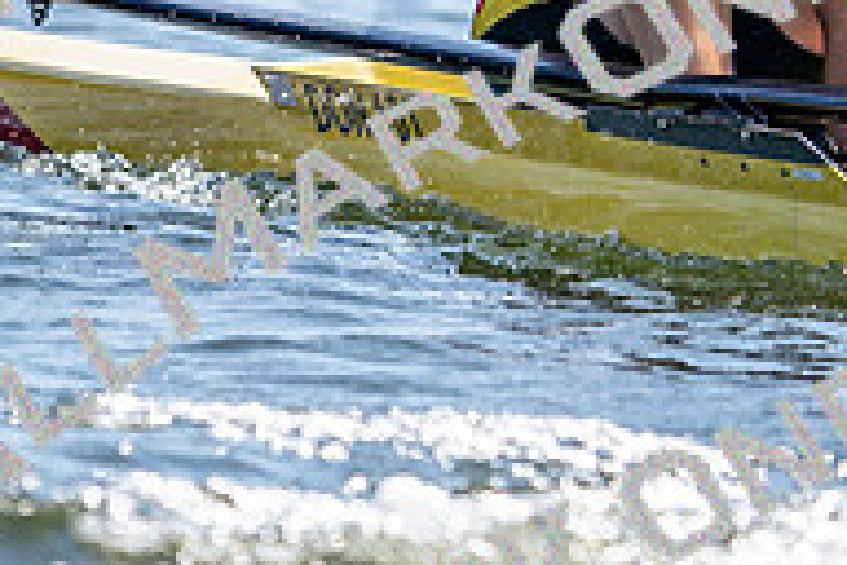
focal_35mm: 970
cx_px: 750
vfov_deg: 1.4
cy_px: -121
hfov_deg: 2.1
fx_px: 22820
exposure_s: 1/1600
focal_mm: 321
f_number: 6.3
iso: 320
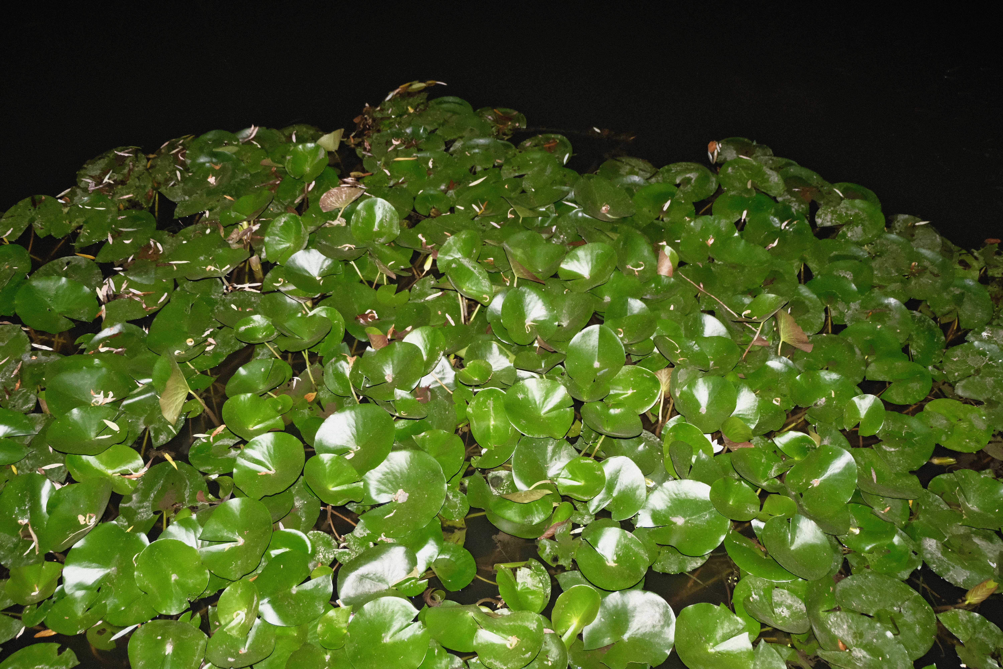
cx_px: 502
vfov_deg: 41.1
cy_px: 334
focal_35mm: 32
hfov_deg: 58.7
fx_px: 891
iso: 3200
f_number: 4
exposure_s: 1/30
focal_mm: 21.1
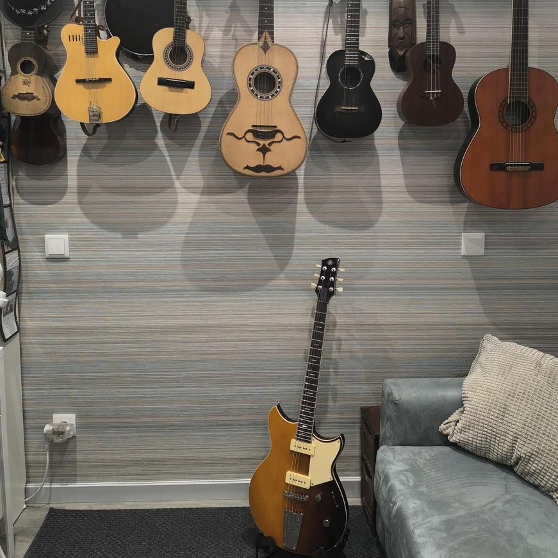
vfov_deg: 56.4
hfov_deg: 57.3
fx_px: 511
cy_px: 200
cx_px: 284
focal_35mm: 28
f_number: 1.65
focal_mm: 6.14
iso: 800
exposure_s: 1/99.9
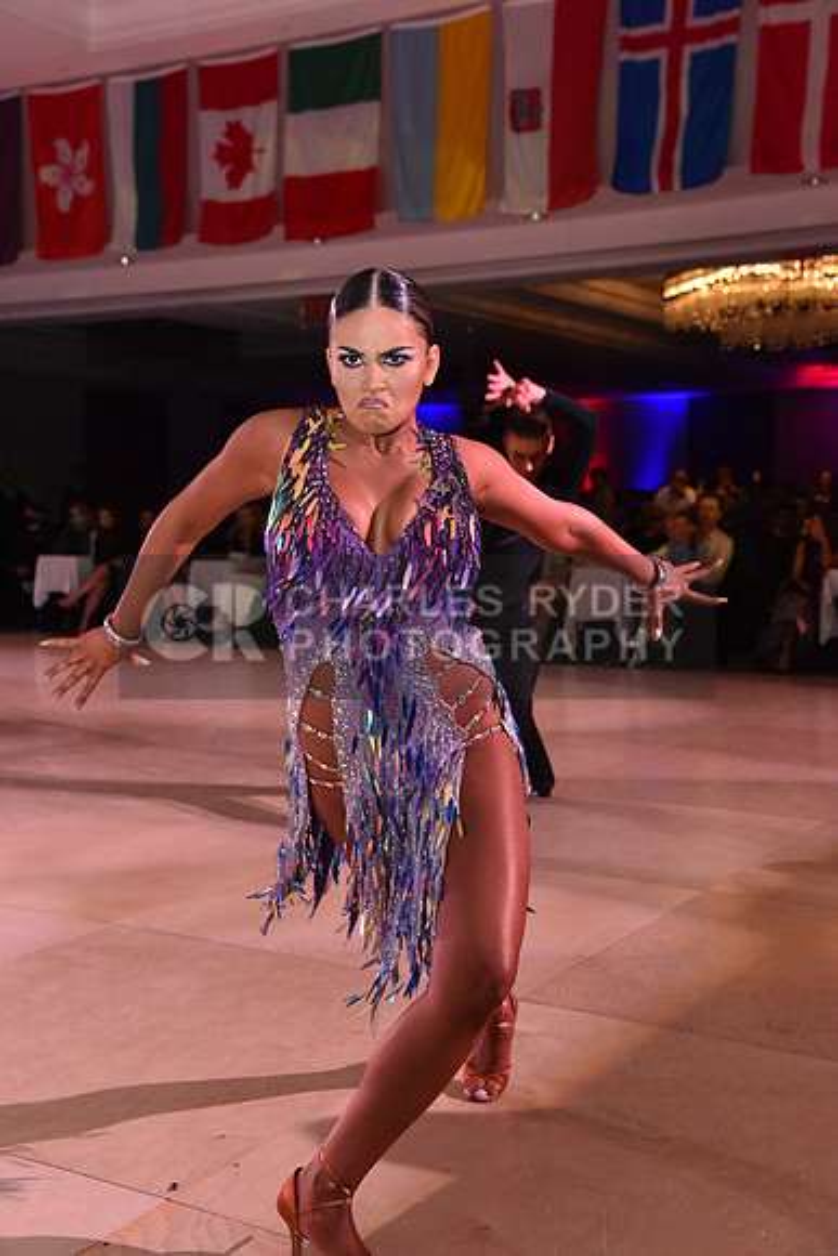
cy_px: 628
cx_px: 419
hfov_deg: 29.3
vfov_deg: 42.7
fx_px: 1605
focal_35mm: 46
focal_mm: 46
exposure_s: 1/320
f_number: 5.6
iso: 2500
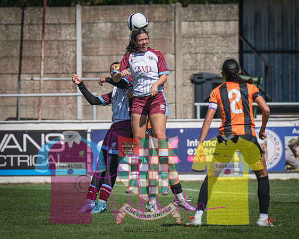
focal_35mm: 627
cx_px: 111
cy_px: 96
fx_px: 5550
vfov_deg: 2.5
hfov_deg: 3.1
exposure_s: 1/8000
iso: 400
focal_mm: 280
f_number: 5
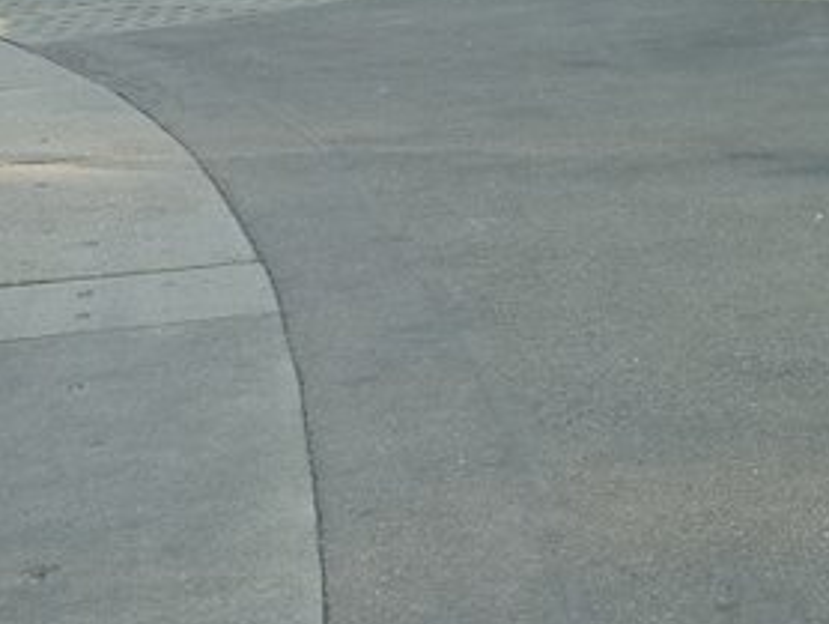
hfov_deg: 16.8
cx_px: 1330
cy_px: -236
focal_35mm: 103
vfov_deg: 13.7
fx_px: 2469
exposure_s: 1/160
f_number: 3.3
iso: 80
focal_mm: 4.9
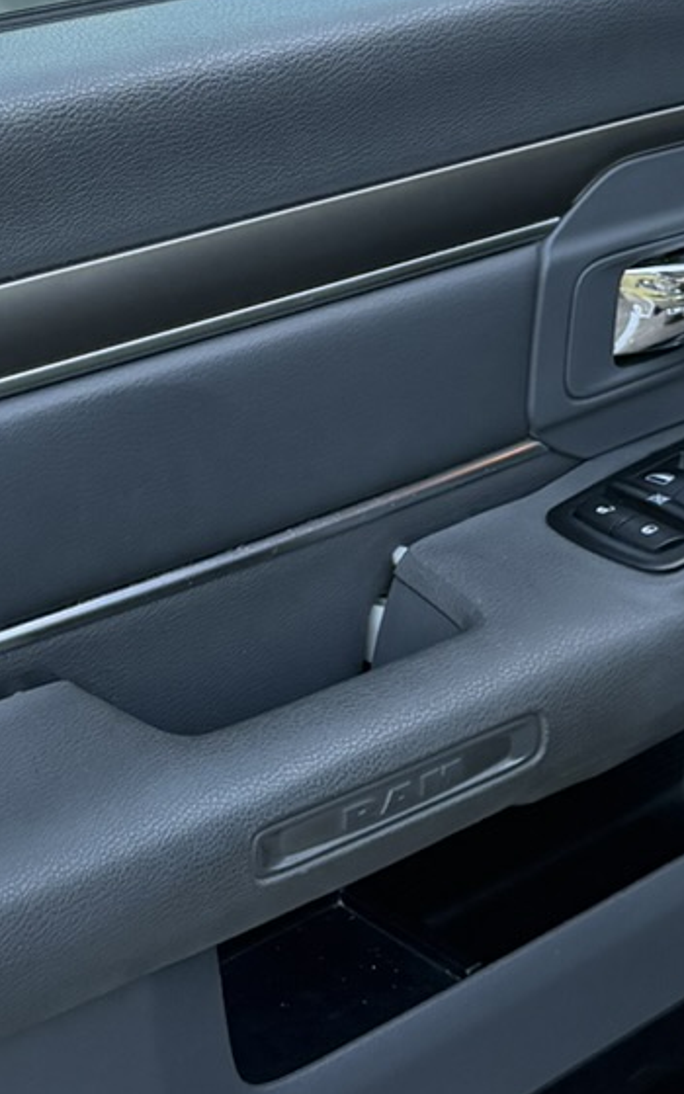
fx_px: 2774
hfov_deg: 14.0
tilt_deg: -20.6
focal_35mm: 93
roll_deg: +2.9
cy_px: 256
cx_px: 201
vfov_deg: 22.1
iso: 200
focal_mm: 6.76
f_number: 1.78
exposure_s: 1/89
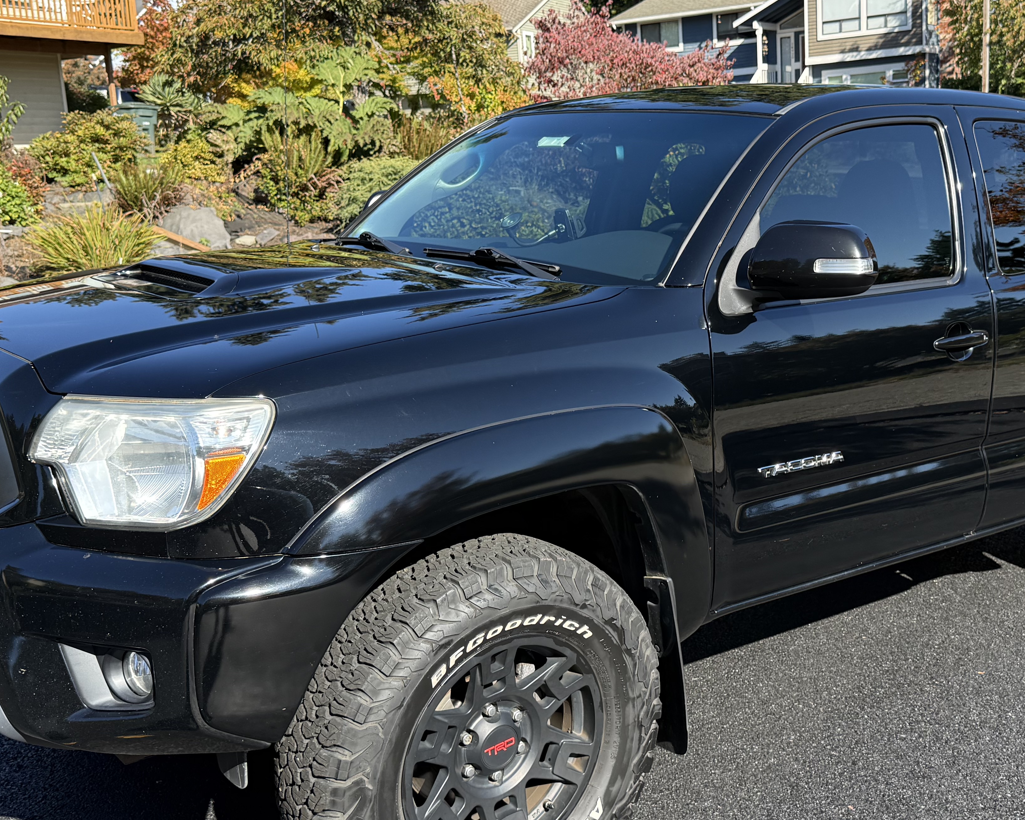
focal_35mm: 41
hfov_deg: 44.6
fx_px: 1244
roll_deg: +2.6
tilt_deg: -10.4
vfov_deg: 36.5
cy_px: 390
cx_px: 615
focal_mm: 6.76
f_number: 1.78
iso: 100
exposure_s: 1/1585
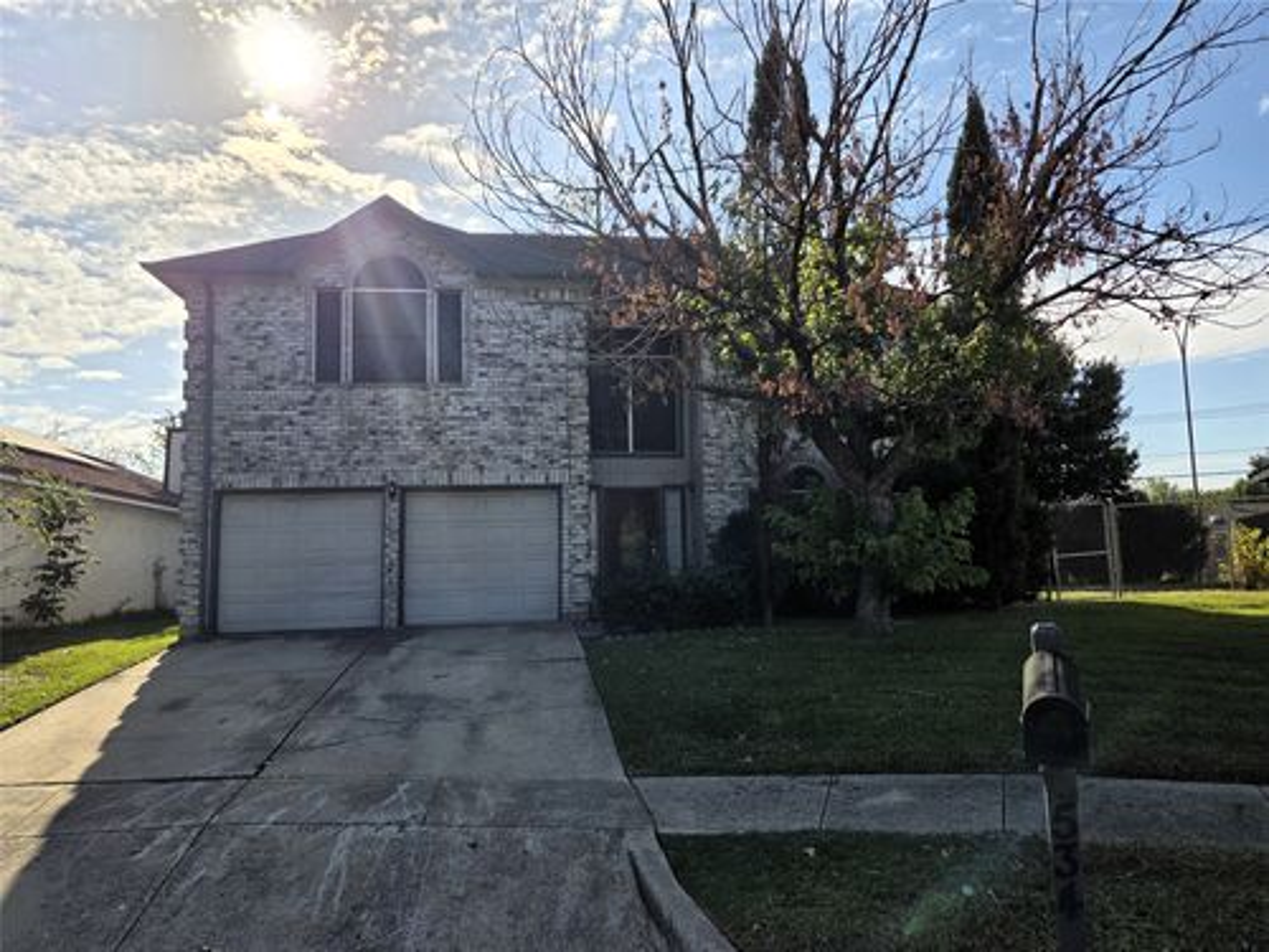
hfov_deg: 73.9
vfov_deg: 58.9
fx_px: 843
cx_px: 634
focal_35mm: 23
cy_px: 476
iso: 40
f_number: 1.8
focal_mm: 5.4
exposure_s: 1/7887
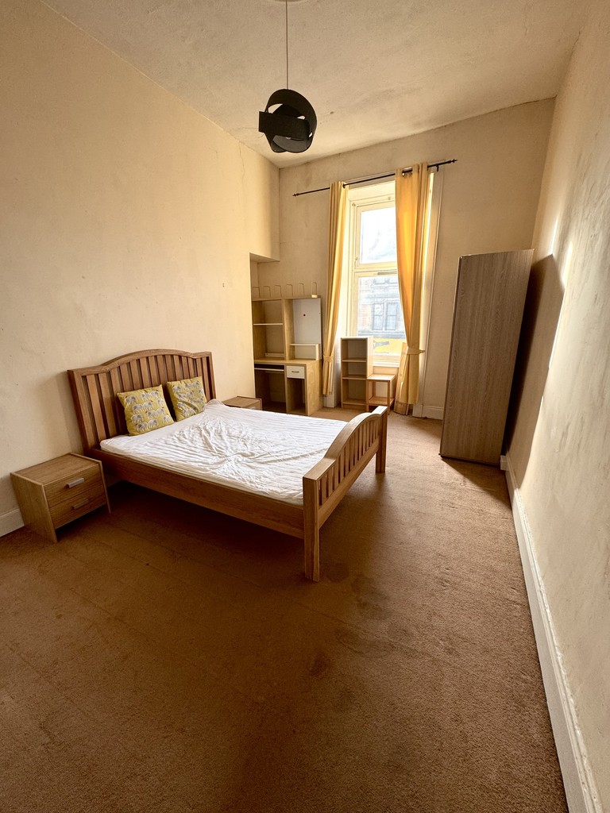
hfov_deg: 85.7
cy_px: 406
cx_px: 305
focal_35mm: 14
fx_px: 329
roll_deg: -0.5
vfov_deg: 102.1
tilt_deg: -15.0
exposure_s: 1/99
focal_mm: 2.22
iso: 125
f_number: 2.2
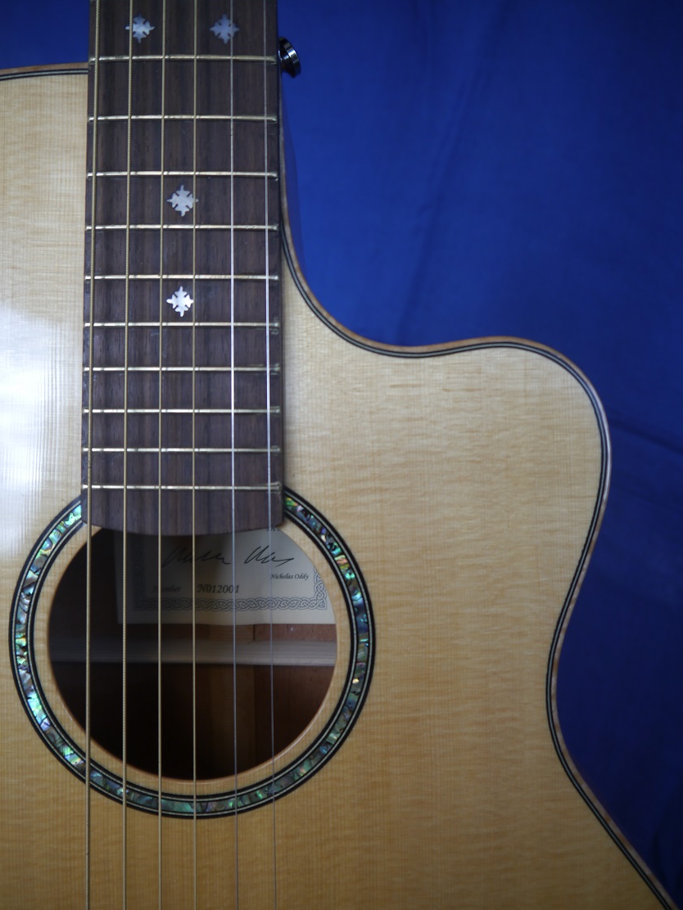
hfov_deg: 48.2
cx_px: 351
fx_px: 763
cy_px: 466
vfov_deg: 61.7
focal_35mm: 29
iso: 160
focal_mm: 14
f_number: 3.5
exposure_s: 1/100
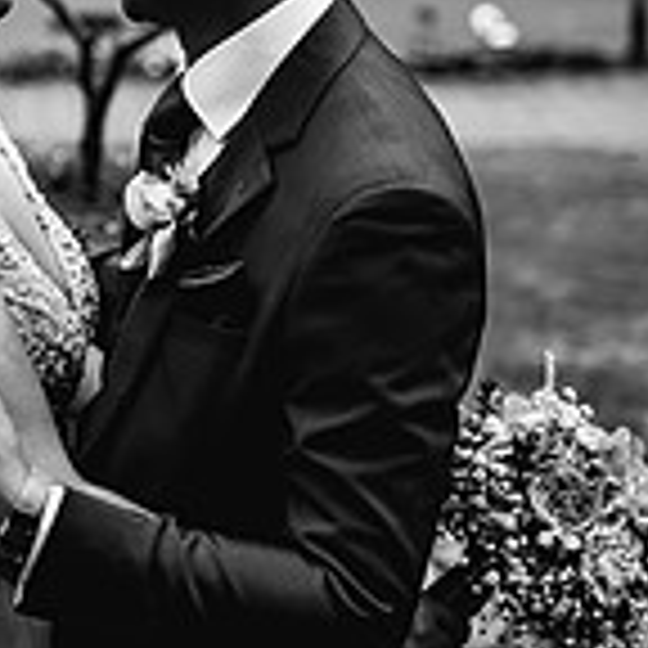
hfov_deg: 14.3
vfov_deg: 14.3
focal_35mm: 120
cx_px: -36
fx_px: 2541
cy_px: 20
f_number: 1.4
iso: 250
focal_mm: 35
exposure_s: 1/250
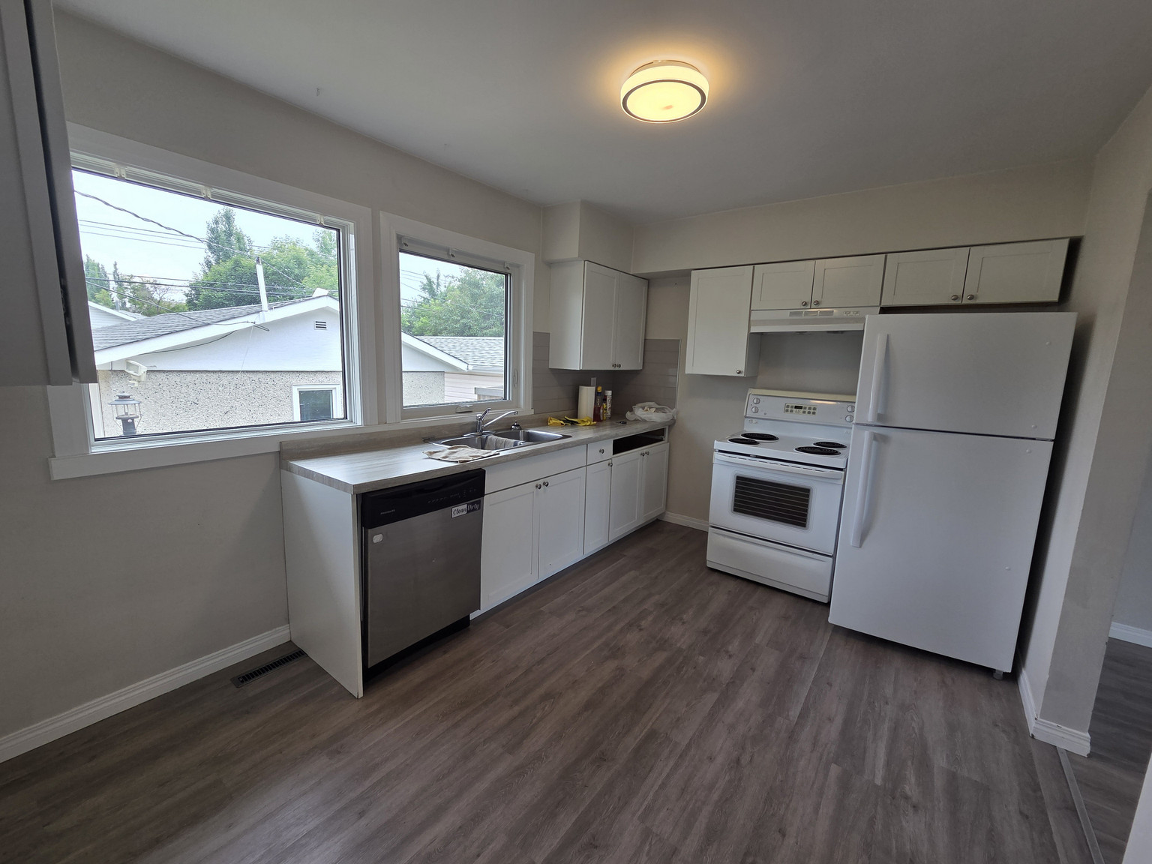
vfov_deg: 89.9
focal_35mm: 13
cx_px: 576
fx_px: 433
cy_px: 432
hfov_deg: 106.2
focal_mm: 2.2
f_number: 2.2
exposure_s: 1/153
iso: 50
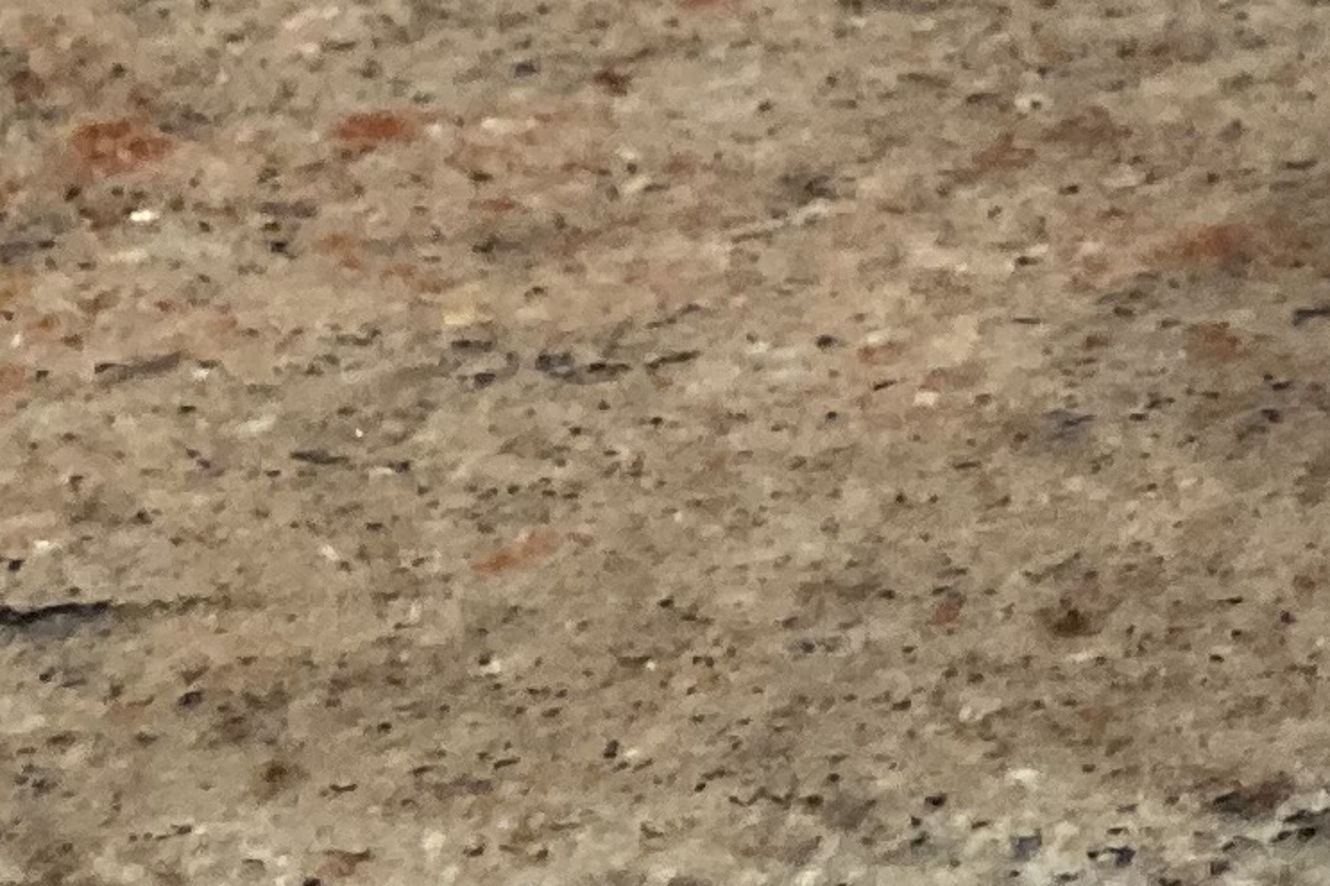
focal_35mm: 158
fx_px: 5836
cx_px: 3045
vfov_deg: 8.3
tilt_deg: -25.8
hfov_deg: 11.2
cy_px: -818
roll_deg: +2.6
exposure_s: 1/60
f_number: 1.8
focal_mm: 3.99
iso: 200
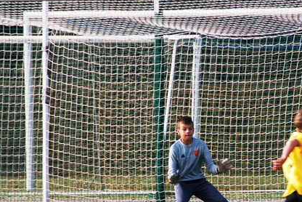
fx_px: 5272
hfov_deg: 3.3
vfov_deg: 2.2
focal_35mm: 628
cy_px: 195
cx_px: 277
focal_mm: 170
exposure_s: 1/200
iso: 400
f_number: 5.6
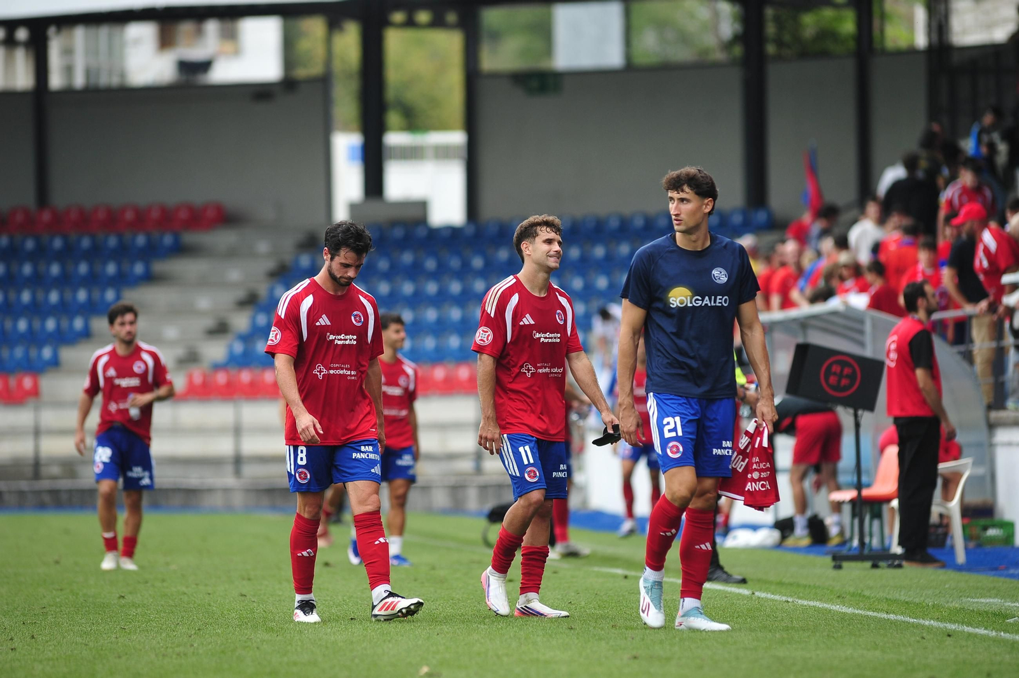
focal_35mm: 300
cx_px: 510
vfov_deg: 4.6
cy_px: 339
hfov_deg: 6.9
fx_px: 8487
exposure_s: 1/1000
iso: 500
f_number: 4
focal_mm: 300
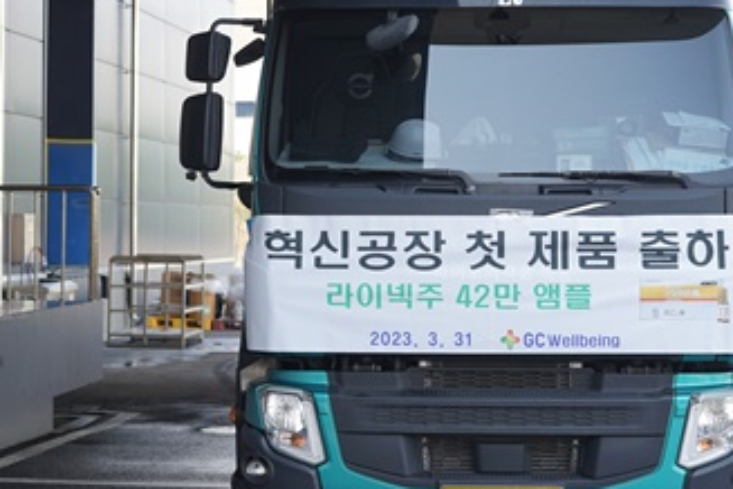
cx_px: 296
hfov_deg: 20.2
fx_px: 2056
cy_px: 150
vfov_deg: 13.5
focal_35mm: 101
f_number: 4
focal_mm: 55
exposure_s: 1/125
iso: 100
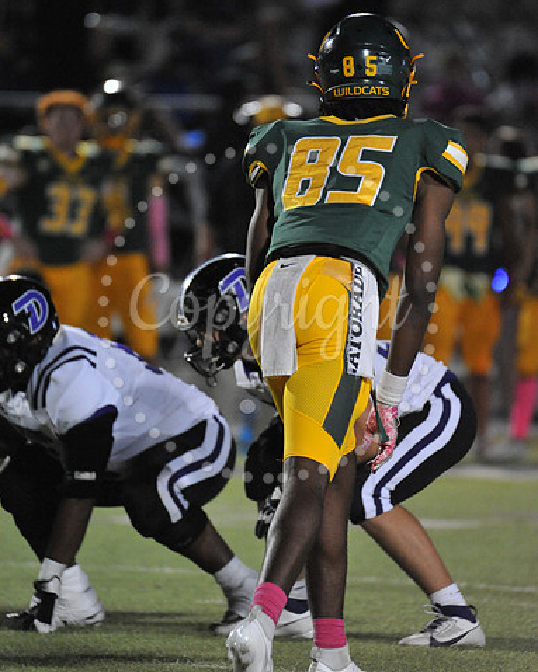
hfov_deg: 2.3
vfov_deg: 2.8
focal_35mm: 681
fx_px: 13559
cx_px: 268
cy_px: 311
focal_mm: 600
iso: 6400
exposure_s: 1/200
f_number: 6.3
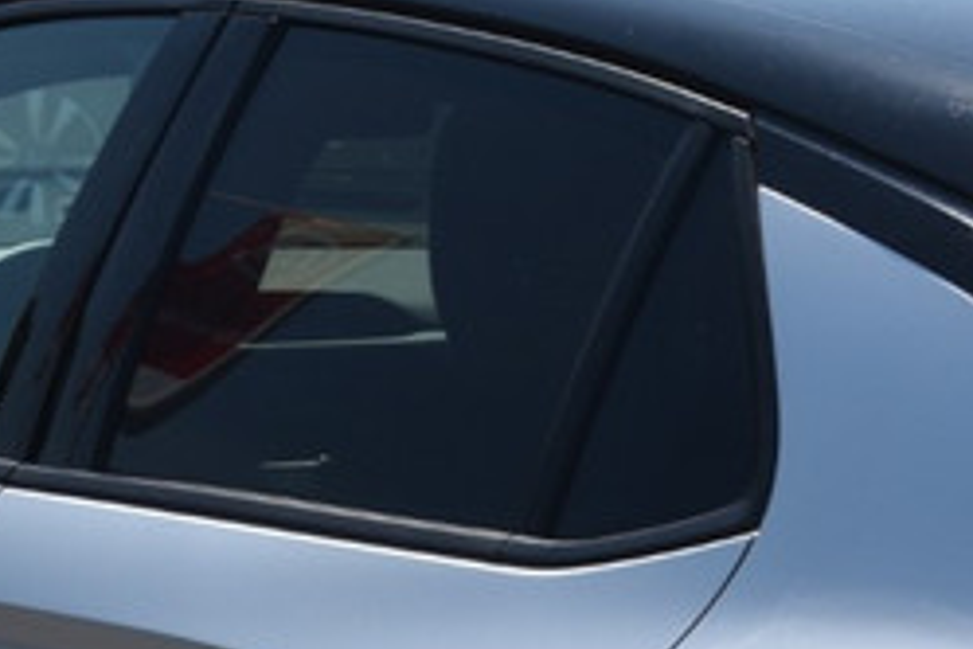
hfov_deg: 11.0
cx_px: 883
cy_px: 901
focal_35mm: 185
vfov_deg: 7.3
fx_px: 5000
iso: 200
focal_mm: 30
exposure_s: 1/400
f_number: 10
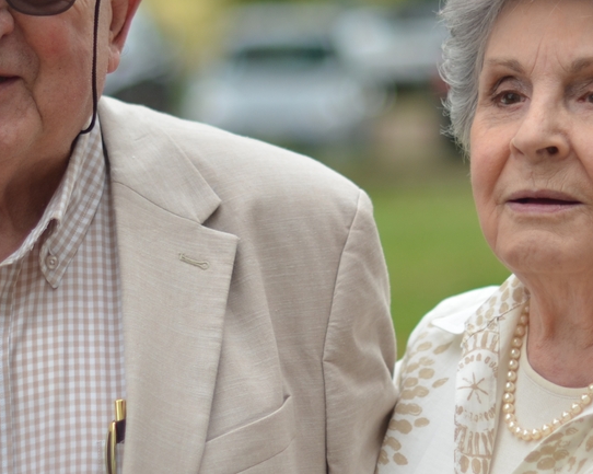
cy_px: 170
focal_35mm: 166
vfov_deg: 9.3
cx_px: 316
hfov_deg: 11.6
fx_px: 2912
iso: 200
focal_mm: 50
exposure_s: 1/1250
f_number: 1.6
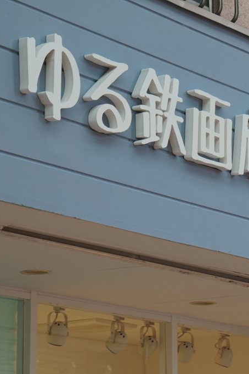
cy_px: 187
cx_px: 172
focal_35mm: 158
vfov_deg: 13.0
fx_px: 1639
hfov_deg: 8.7
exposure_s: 1/125
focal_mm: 70
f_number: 5.6
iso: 500
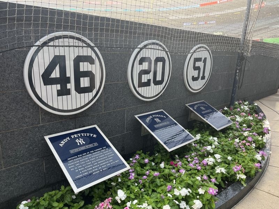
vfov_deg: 53.1
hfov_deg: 67.3
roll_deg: -2.4
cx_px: 140
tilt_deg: -15.6
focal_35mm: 26
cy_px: 104
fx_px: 210
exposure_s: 1/120
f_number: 1.6
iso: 64
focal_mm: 5.1
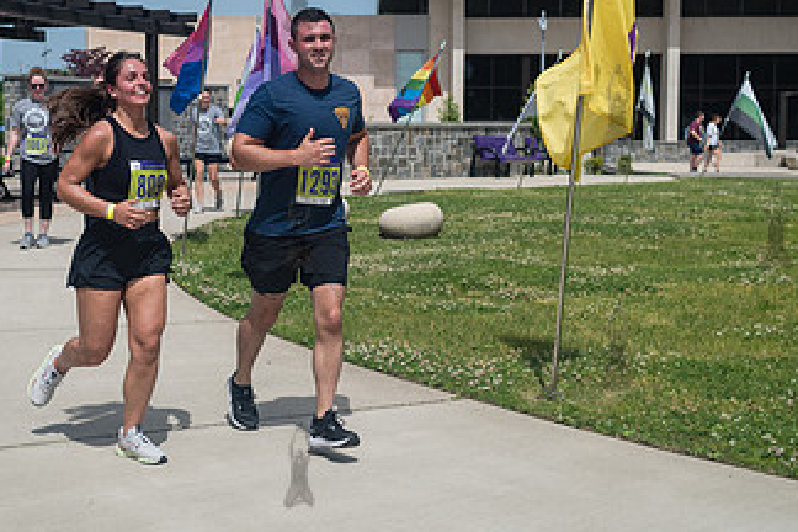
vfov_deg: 20.9
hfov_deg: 30.8
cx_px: 283
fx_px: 1441
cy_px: 225
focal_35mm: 65
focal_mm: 35
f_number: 4
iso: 200
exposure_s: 1/4000
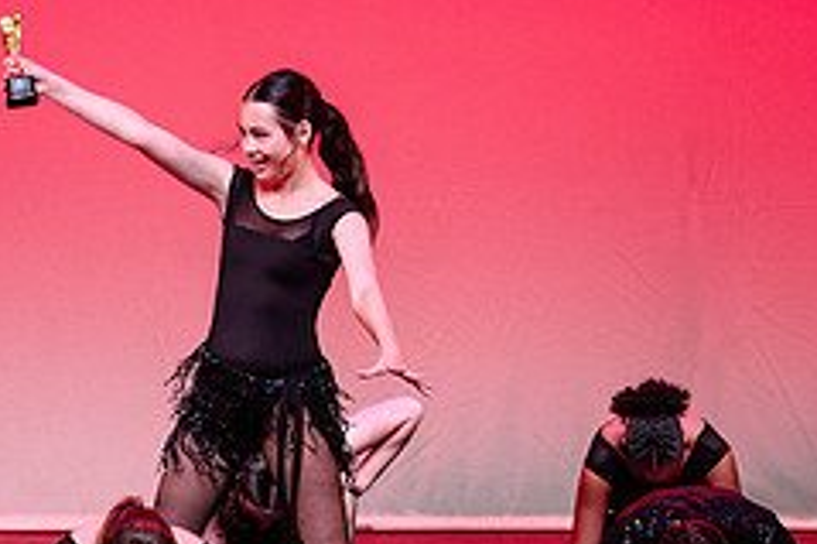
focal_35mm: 326
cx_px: 186
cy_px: 313
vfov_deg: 4.2
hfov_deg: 6.3
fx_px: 7393
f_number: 2.8
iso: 1250
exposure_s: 1/640
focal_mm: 120
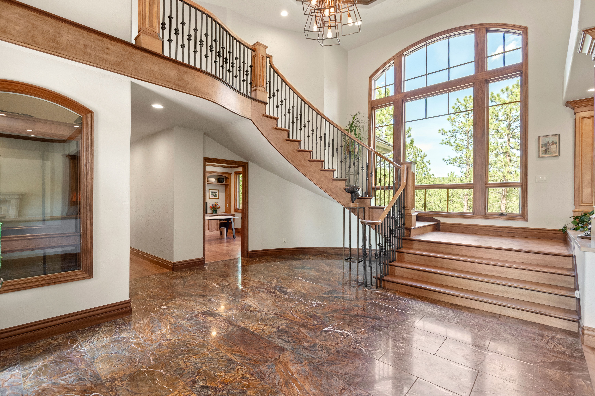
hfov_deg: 96.7
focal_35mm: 16
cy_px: 198
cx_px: 298
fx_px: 264
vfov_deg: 73.7
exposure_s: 1/20
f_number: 9
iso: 800
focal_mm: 16
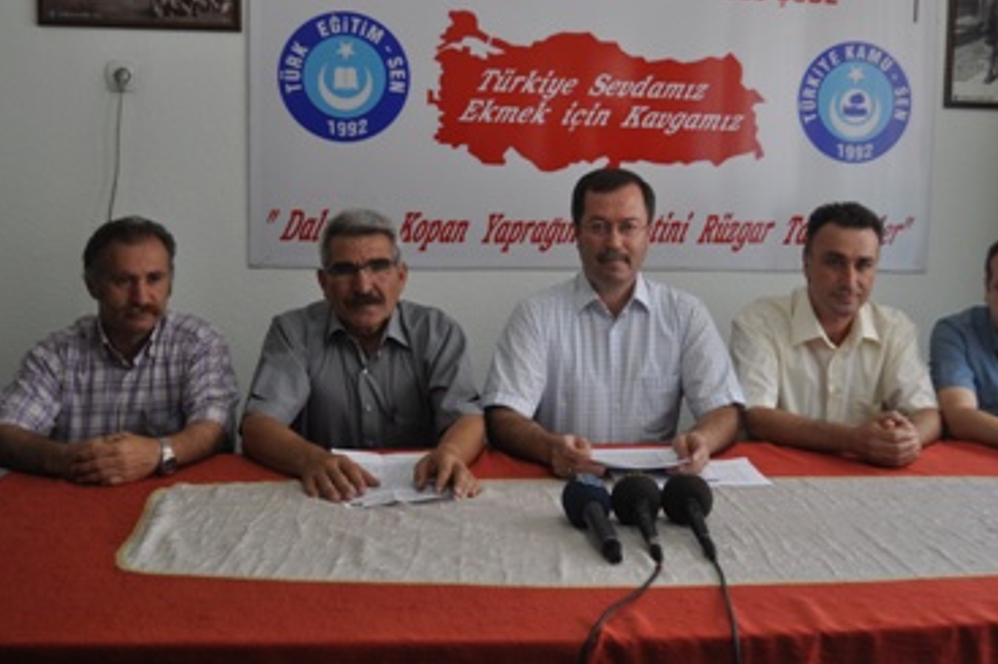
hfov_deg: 44.4
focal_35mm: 44
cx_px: 568
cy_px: 272
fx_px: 1219
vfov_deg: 30.4
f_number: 4
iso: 500
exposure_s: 1/60
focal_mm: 24
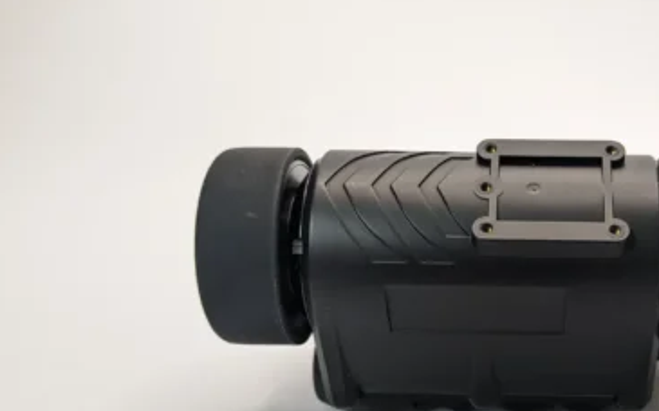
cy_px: 285
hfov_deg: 41.3
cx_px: 504
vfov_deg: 27.2
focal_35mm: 47
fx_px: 844
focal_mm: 4.38
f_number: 1.73
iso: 172
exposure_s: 1/99.9
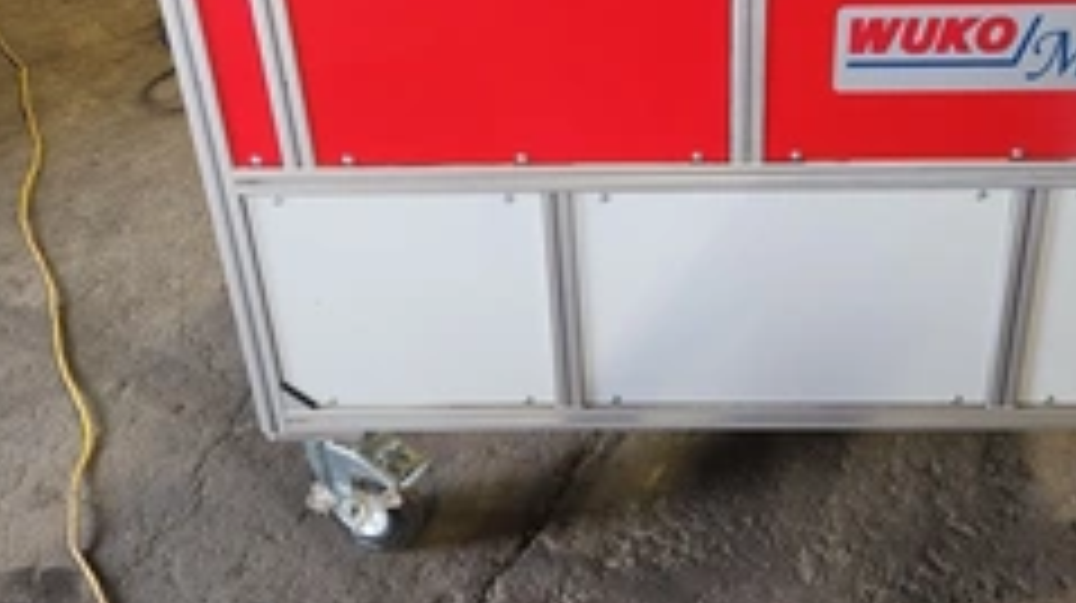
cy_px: 162
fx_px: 1197
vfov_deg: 27.9
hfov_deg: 48.0
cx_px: 657
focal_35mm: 42
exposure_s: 1/120
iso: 640
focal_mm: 5.4
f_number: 1.8
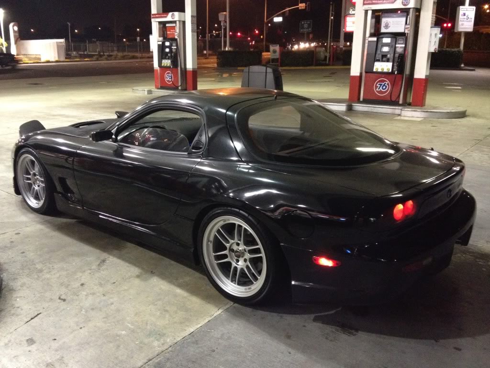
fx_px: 495
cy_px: 184
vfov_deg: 40.7
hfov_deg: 52.6
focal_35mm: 35
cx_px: 245
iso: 500
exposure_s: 1/15
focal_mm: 4.3
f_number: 2.4
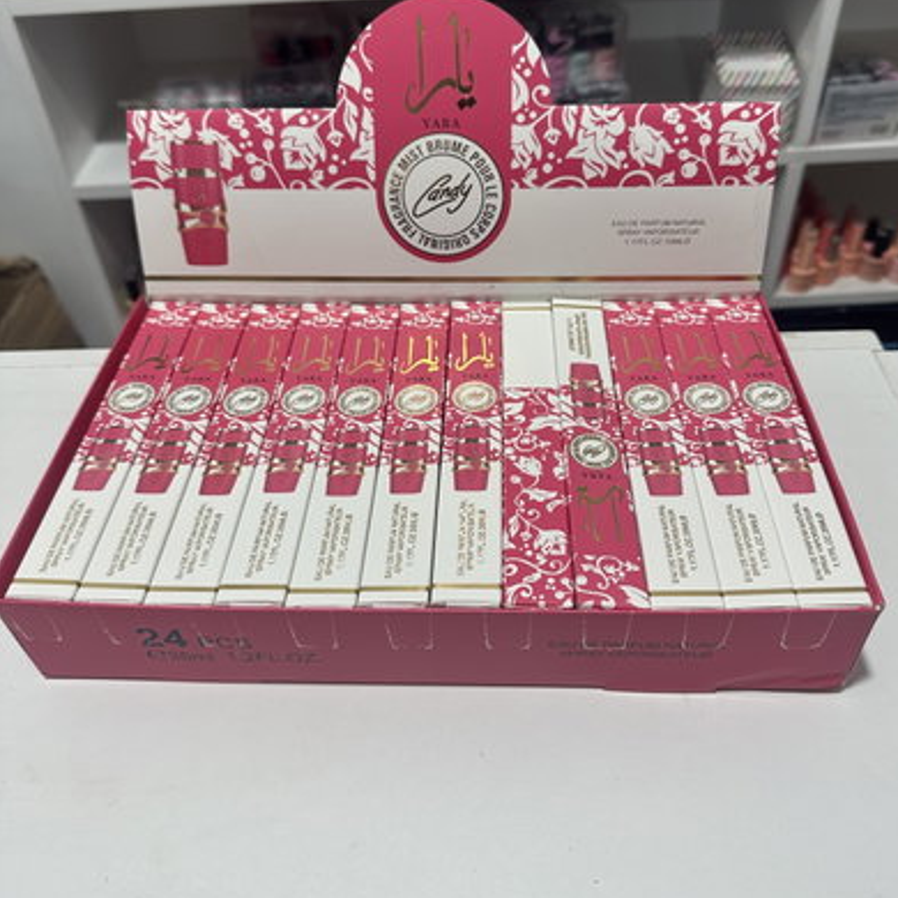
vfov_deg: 55.2
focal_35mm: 29
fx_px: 851
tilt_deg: -39.0
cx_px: 458
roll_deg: +1.8
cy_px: 363
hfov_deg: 55.6
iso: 125
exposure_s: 1/100
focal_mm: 6.86
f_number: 1.78
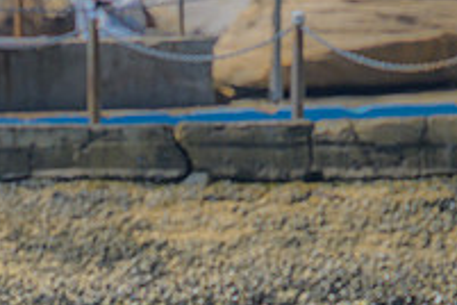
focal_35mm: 2308
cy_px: 434
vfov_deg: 0.6
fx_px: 29296
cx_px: 77
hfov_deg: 0.9
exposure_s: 1/2000
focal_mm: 800
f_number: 11
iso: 1000
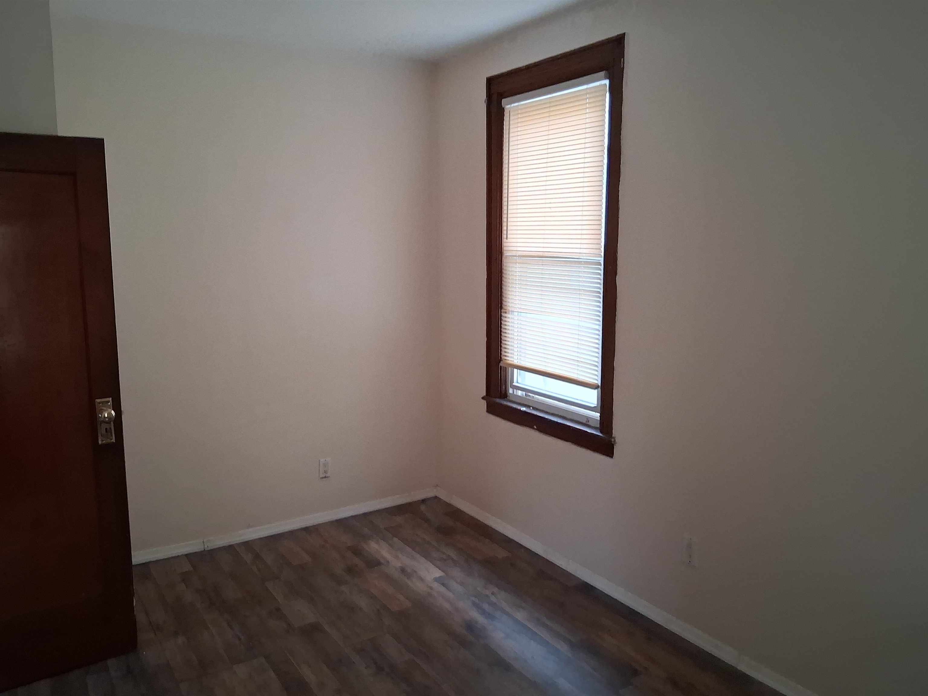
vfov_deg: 53.1
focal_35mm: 26
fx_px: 697
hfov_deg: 67.3
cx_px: 464
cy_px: 348
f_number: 1.8
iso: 500
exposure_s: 1/120
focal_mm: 3.98
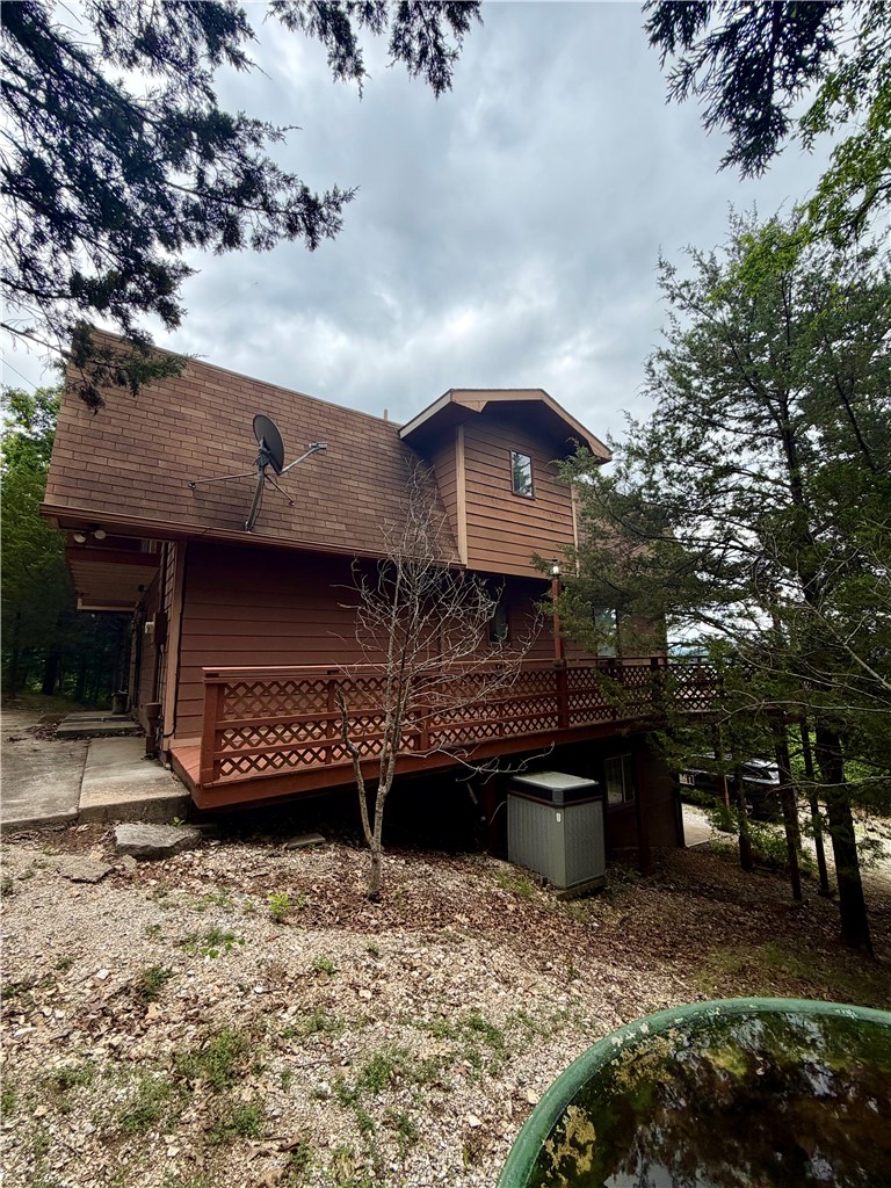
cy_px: 594
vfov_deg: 102.1
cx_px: 446
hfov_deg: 85.7
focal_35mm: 14
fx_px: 480
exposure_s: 1/770
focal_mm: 2.22
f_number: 2.2
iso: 25
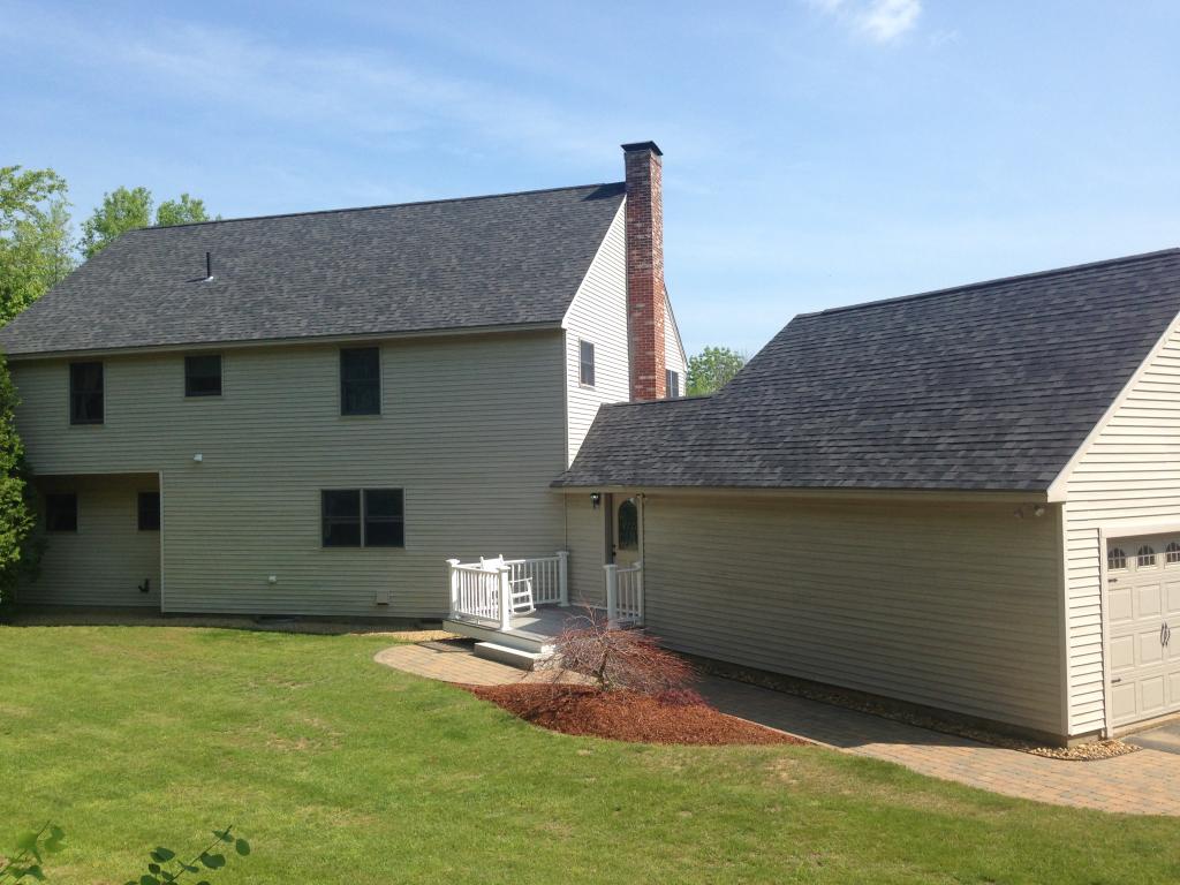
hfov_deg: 55.4
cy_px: 442
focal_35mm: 33
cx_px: 590
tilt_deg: +3.7
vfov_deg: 42.9
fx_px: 1125
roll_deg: -1.5
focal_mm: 4.12
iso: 50
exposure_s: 1/1178
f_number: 2.4
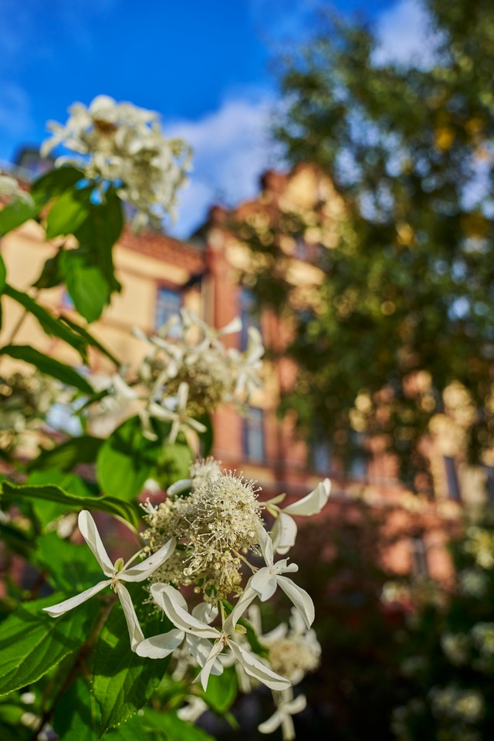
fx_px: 607
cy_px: 370
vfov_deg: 62.8
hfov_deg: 44.3
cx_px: 247
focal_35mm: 30
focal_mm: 29.5
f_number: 3.5
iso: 100
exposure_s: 1/800
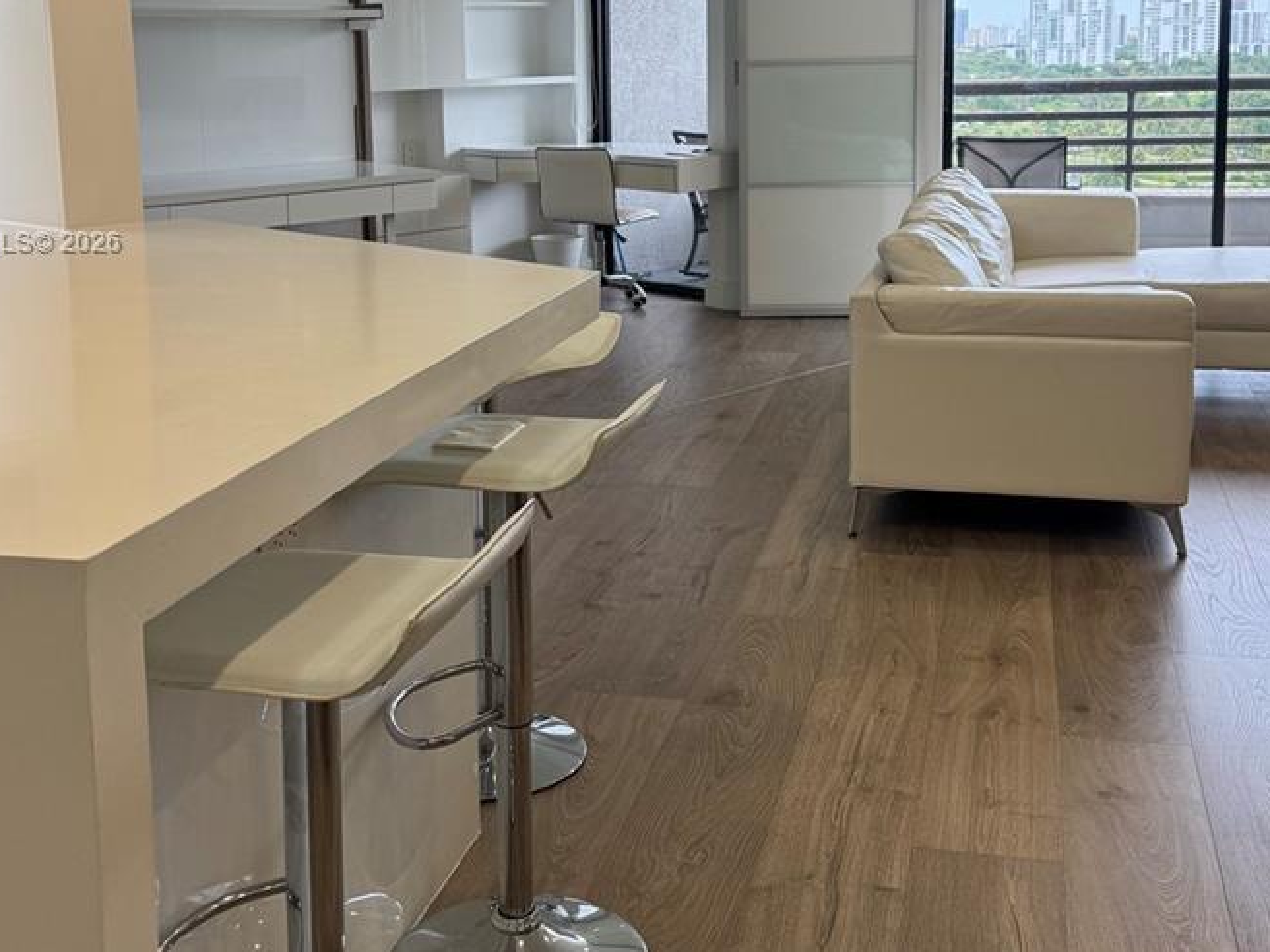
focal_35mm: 44
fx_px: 1614
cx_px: 634
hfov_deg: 43.0
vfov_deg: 32.3
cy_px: 244
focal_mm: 6.76
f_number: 1.78
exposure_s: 1/164
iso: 80
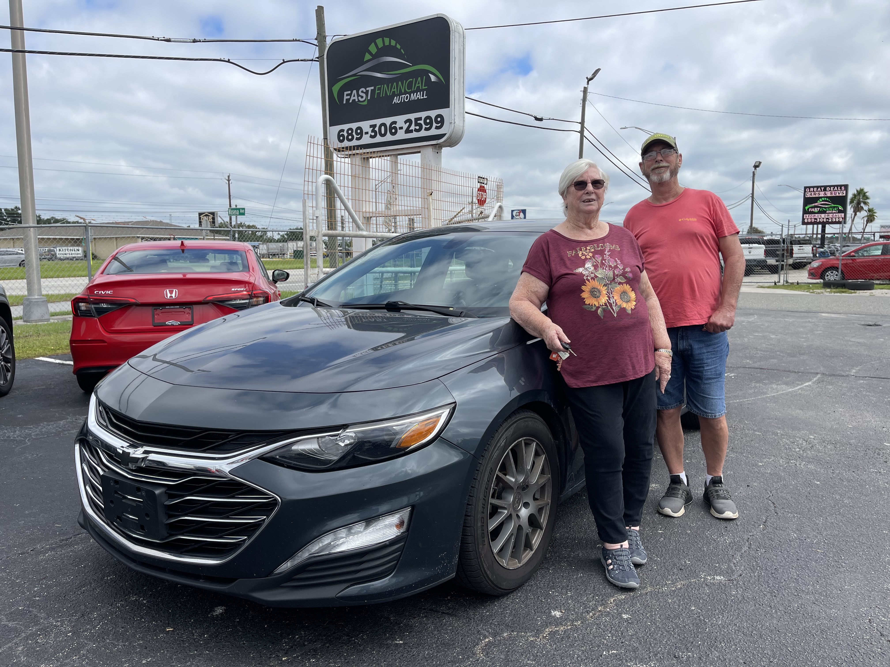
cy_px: 334
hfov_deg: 69.4
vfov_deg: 54.9
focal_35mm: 25
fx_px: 643
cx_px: 445
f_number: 1.6
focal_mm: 5.1
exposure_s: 1/3788
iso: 32
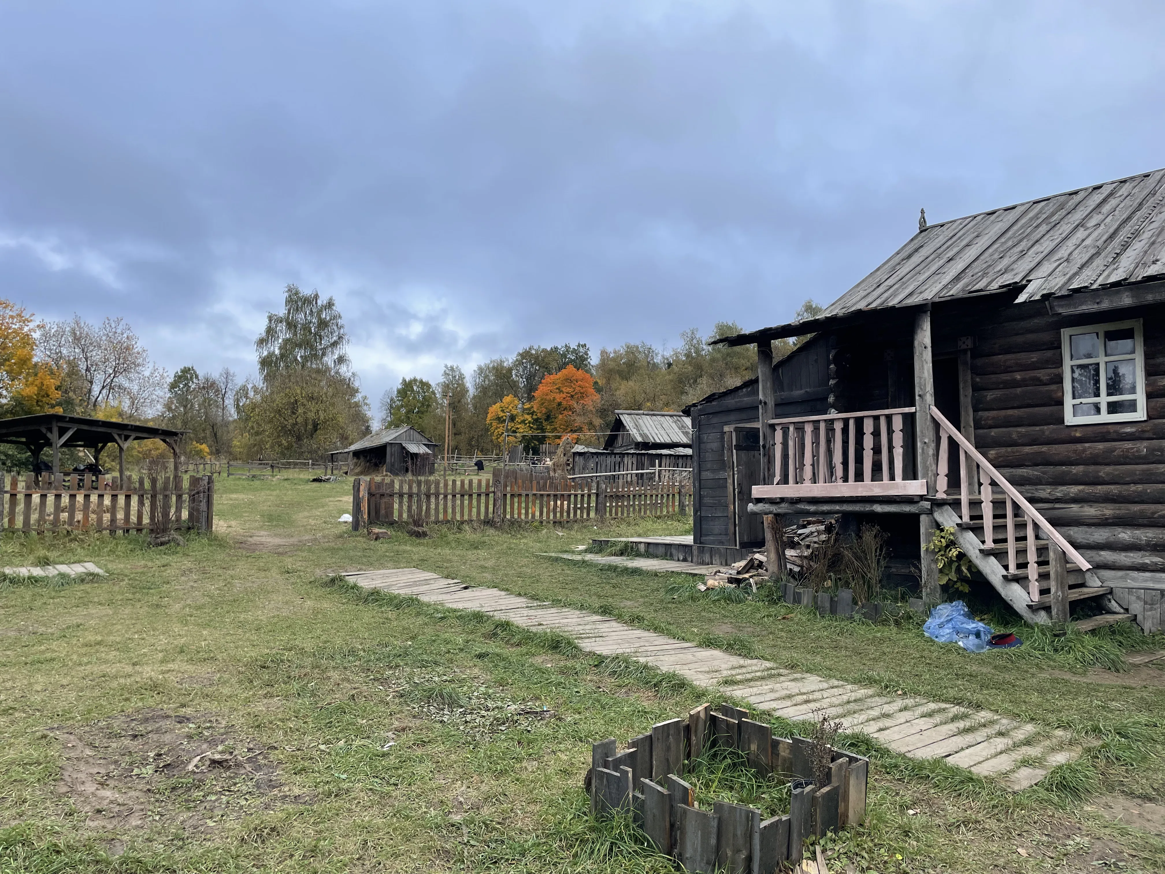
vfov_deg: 53.1
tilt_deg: +5.3
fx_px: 875
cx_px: 582
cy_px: 437
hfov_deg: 67.3
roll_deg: -0.5
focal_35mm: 26
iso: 32
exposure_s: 1/1043
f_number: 1.6
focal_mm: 4.2
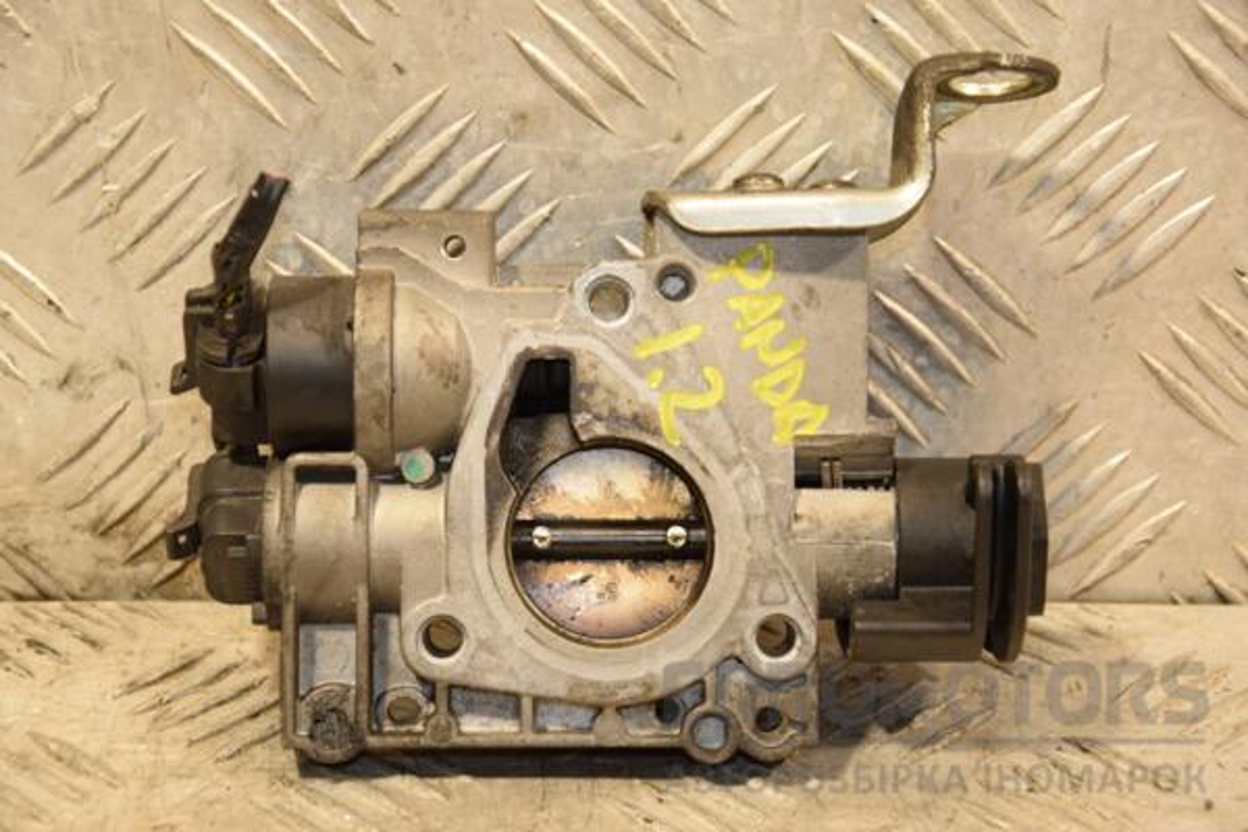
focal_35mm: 105
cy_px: 416
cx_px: 624
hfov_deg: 19.5
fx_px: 3640
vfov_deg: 13.0
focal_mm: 70
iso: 800
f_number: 5.3
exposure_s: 1/100
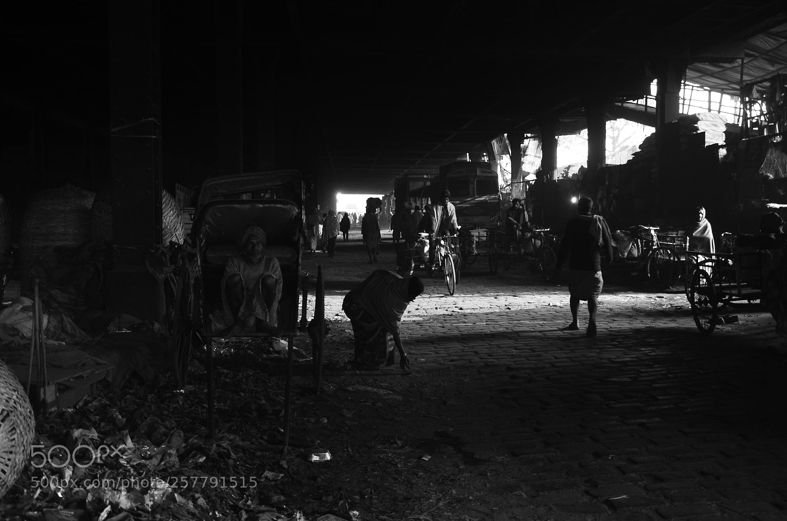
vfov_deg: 35.3
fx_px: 818
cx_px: 394
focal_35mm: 38
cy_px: 260
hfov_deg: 51.4
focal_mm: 25
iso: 500
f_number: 6.3
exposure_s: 1/30
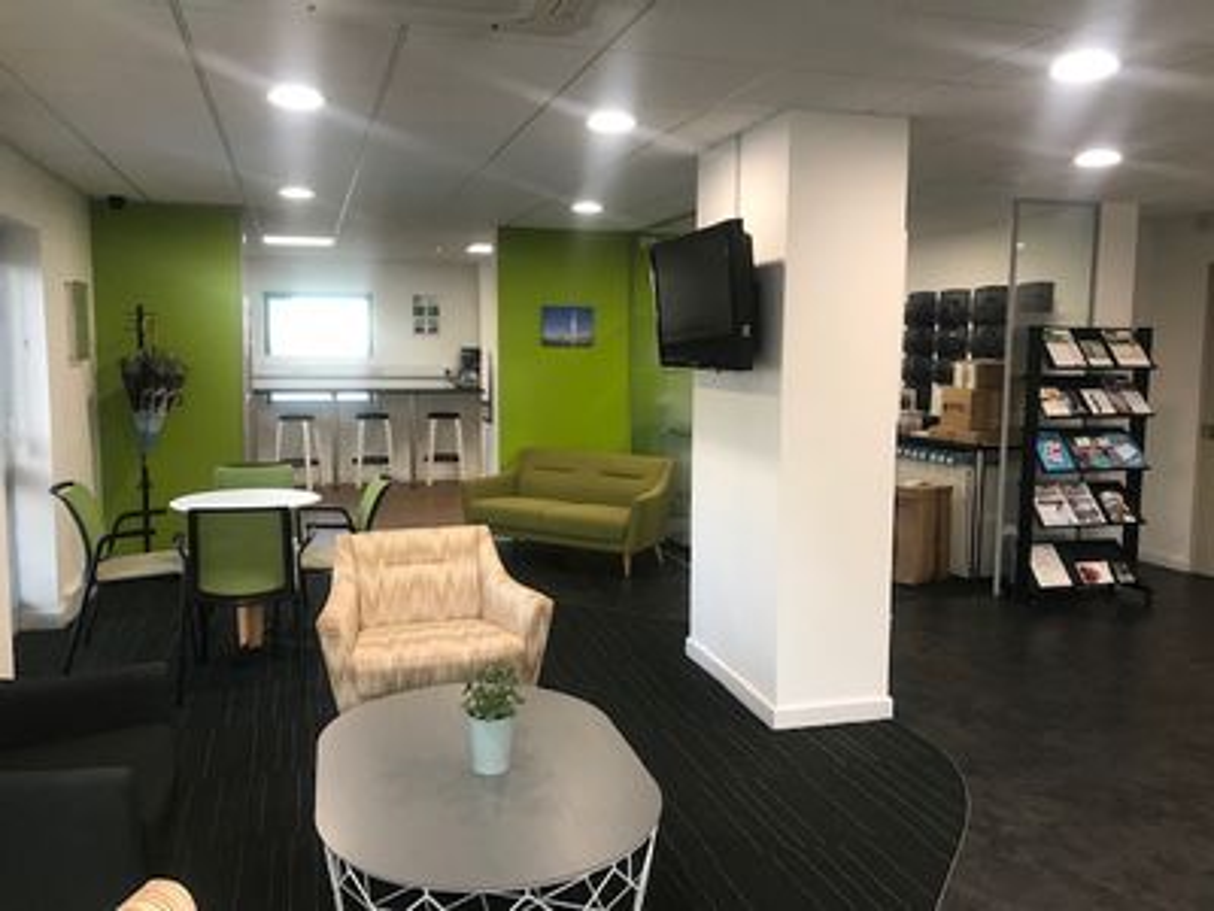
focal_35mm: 28
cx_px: 607
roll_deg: -0.5
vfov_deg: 49.7
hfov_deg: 63.4
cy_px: 456
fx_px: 982
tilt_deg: -4.4
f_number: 1.8
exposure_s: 1/33
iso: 32
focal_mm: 3.99
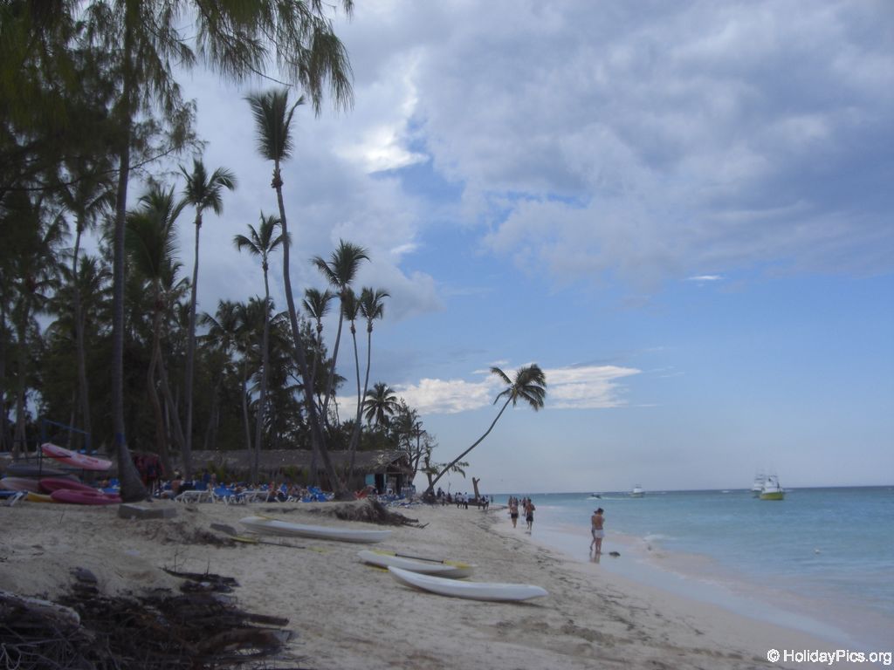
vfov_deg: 37.7
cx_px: 447
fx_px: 981
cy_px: 335
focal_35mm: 38
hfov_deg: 49.0
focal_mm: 6.2
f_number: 8
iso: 64
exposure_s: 1/125
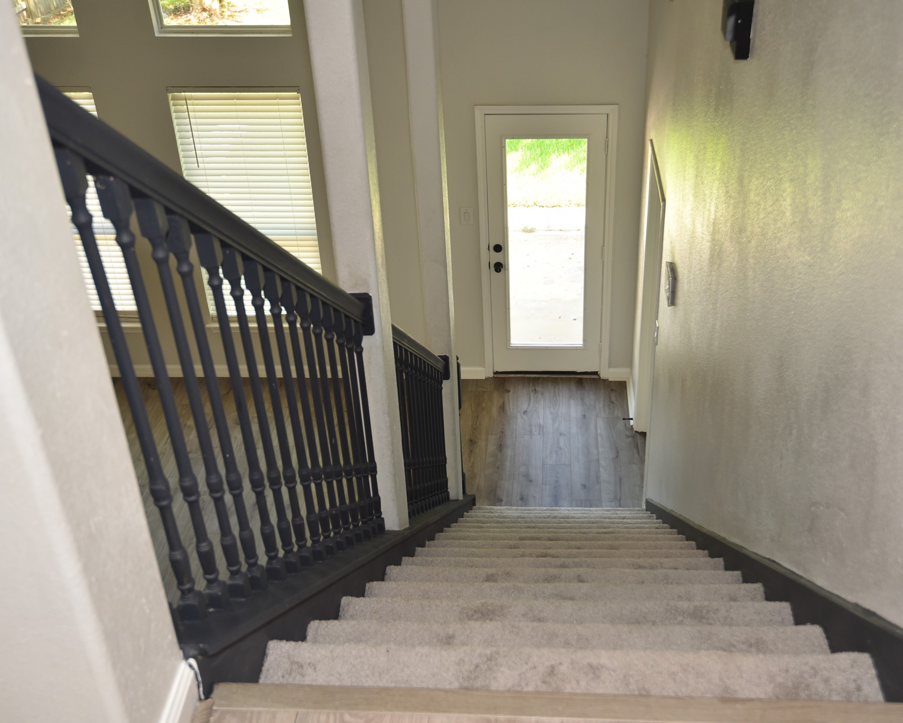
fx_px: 1069
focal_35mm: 40
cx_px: 509
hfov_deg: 45.7
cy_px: 365
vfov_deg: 37.3
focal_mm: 35
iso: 800
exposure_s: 1/80
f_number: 4.5
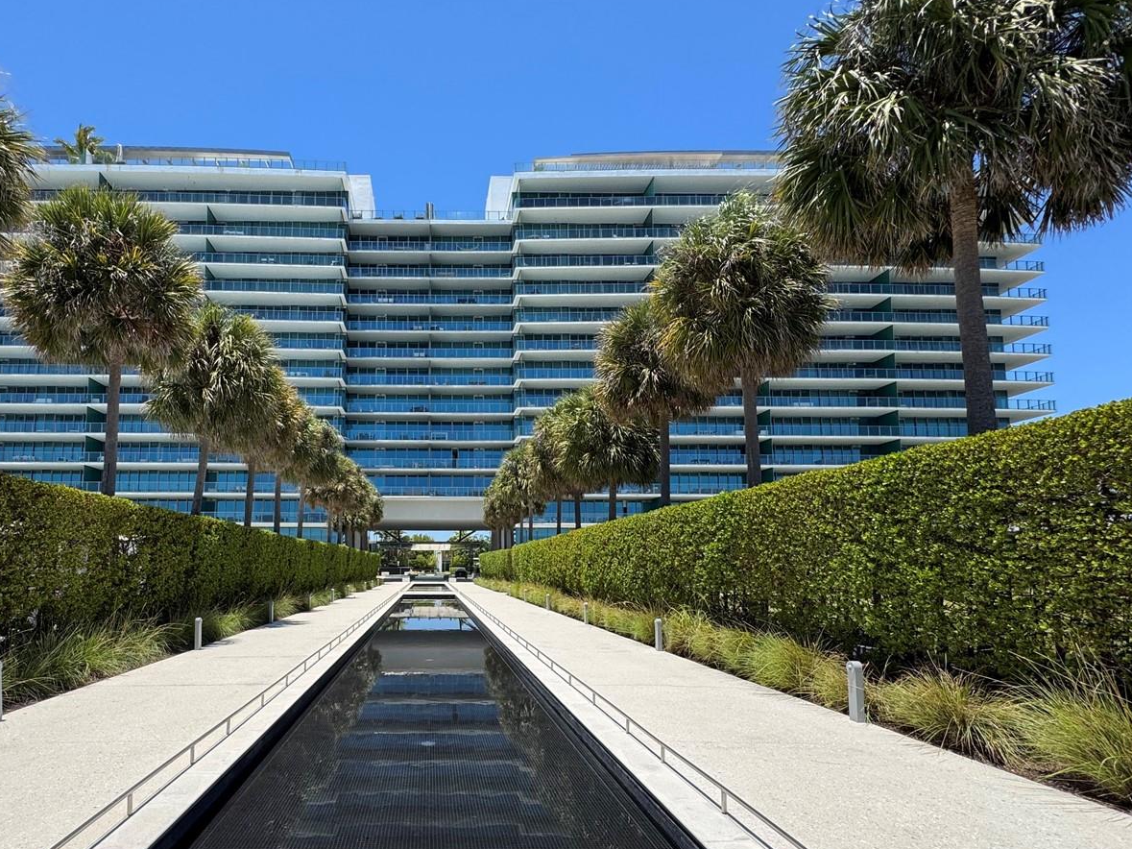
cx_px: 434
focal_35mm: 19
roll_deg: -0.3
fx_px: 621
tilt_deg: +4.2
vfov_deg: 67.9
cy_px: 517
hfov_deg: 83.3
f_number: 2.2
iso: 50
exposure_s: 1/1637
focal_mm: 2.22
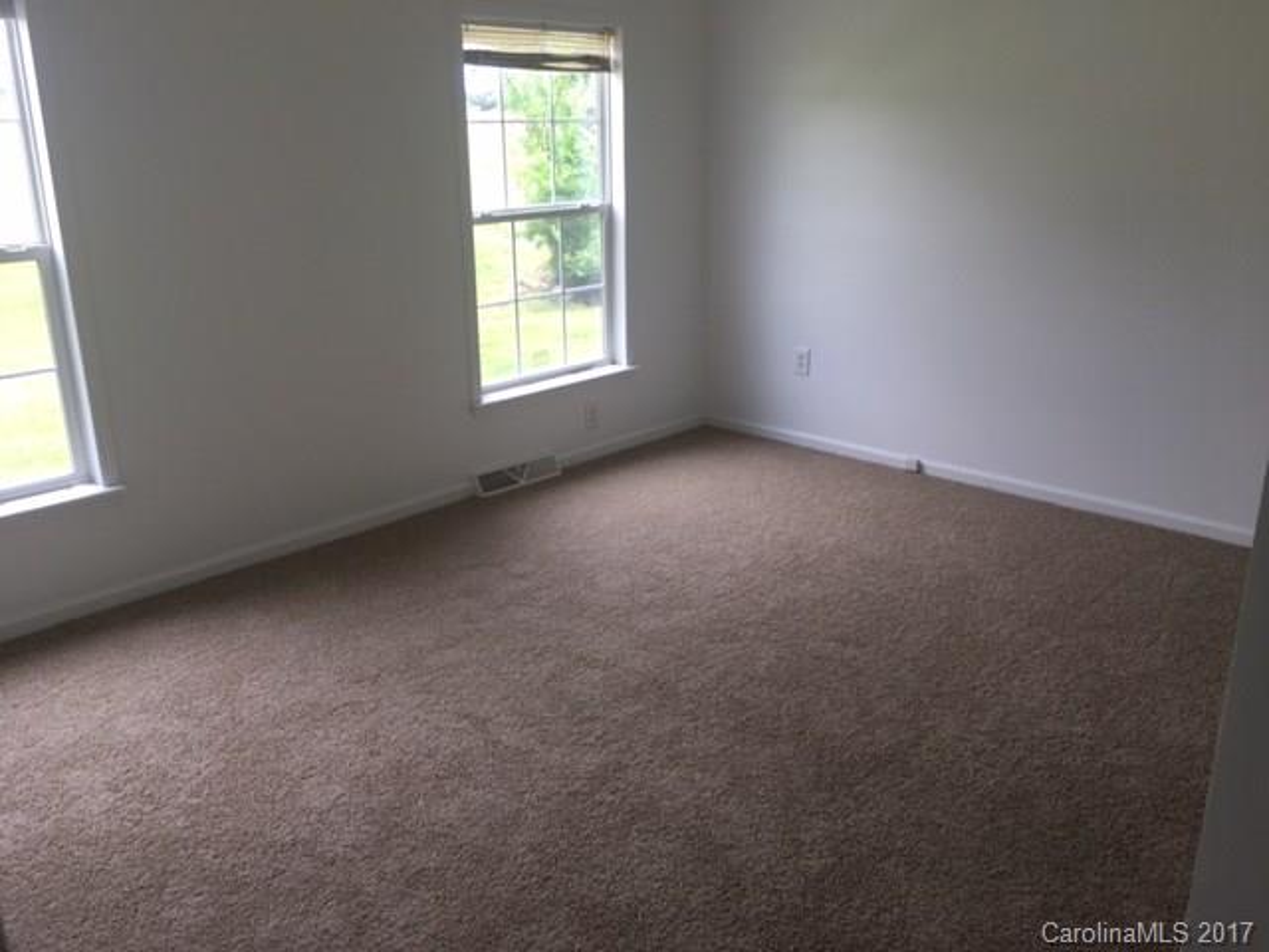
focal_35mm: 29
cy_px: 476
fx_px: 1063
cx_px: 634
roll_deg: +1.0
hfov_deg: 61.7
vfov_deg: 48.2
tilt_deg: -15.6
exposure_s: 1/120
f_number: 2.2
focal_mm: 4.15
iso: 25
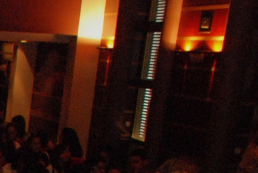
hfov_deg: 13.7
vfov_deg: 10.6
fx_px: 868
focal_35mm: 121
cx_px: -300
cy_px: 315
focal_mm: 18
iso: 1250
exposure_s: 1/60
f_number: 5.6
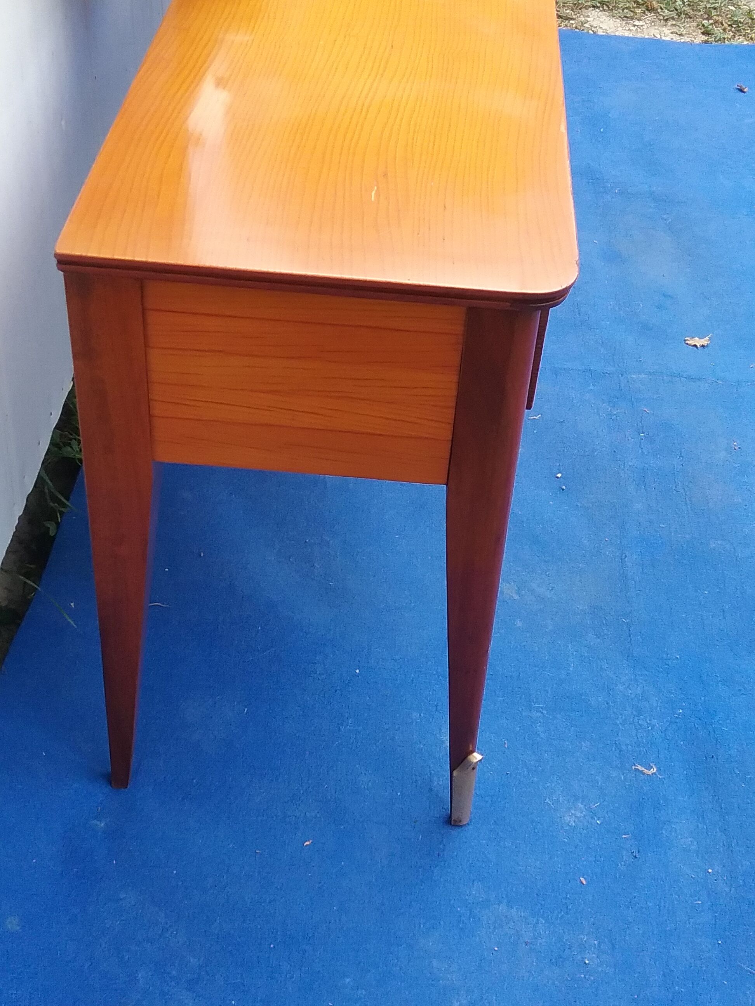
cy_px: 503
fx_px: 902
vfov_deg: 58.4
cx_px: 378
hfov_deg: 45.4
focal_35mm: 31
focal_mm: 3.3
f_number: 2.2
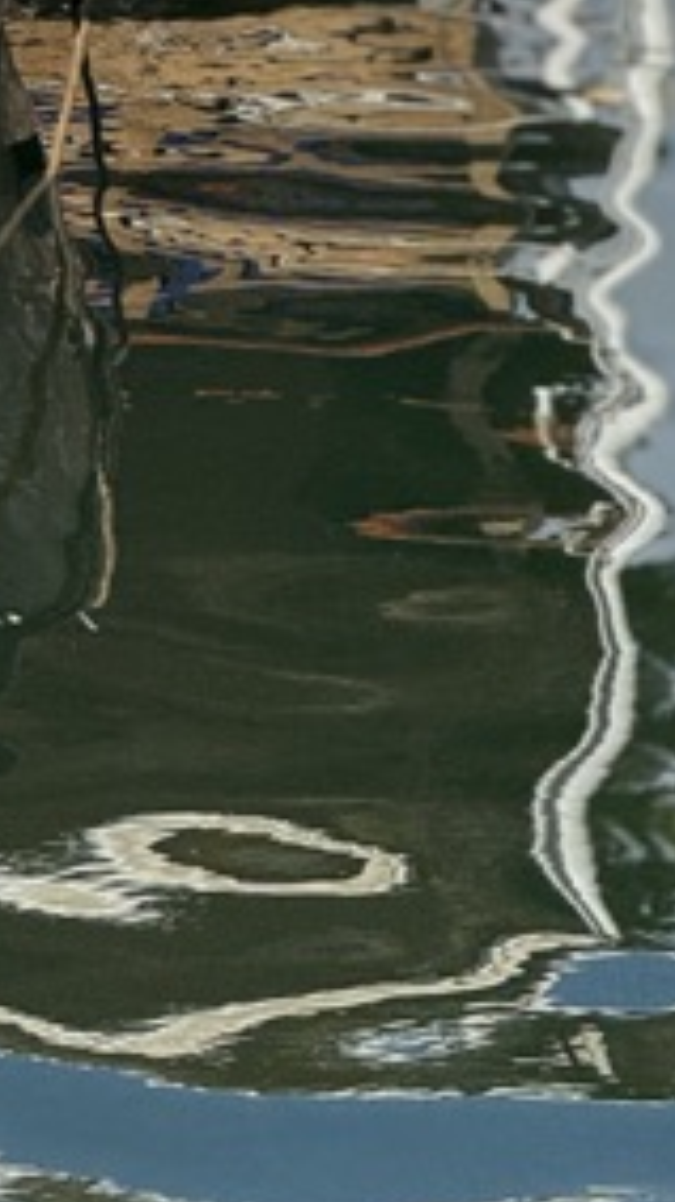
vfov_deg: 5.8
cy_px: -4
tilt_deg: -11.9
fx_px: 11752
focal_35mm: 369
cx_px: -471
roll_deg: -1.2
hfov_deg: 3.3
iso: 50
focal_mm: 15.66
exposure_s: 1/2525
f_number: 2.8
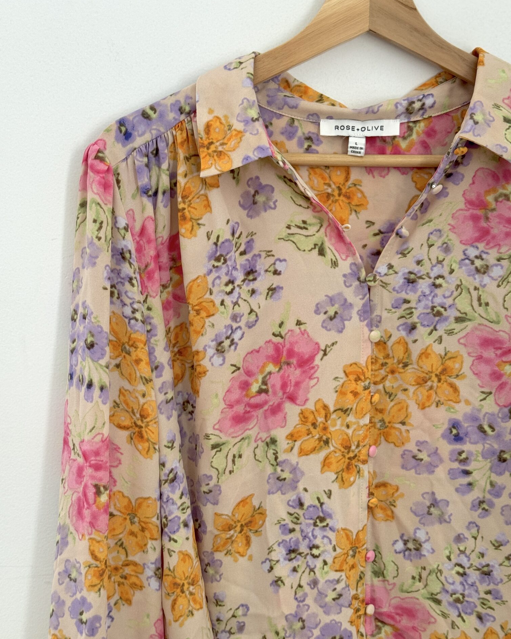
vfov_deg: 36.7
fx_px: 964
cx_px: 255
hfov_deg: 29.7
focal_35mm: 51
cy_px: 329
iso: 80
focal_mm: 6.76
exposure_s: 1/120
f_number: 1.78
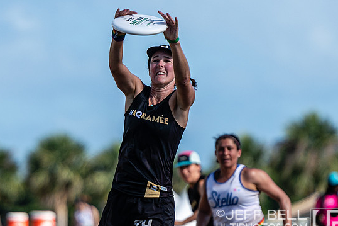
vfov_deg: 1.9
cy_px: 131
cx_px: 140
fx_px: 6667
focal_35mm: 710
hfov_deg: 2.9
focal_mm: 200
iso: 64
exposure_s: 1/1600
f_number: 3.2
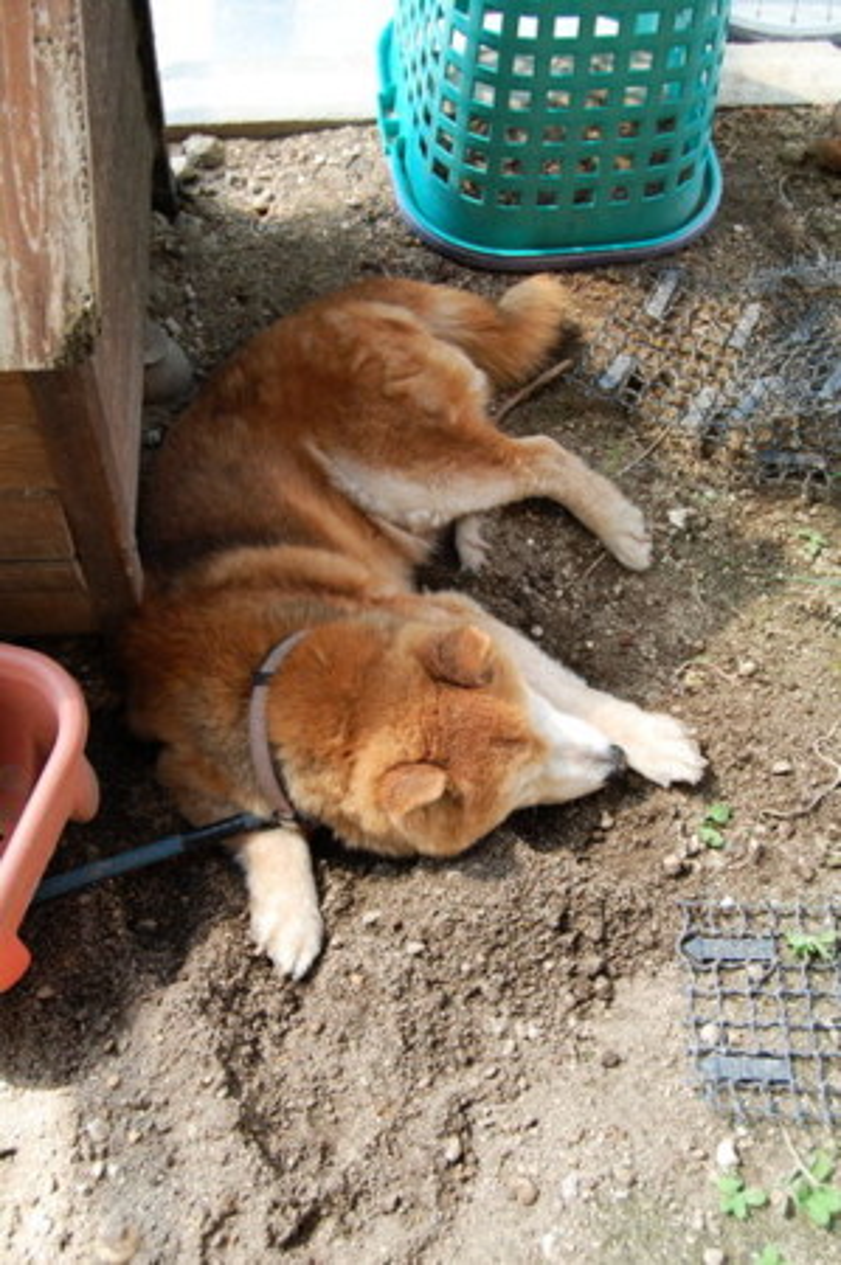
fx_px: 1264
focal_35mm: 36
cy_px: 632
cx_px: 420
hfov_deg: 36.8
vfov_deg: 53.2
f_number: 5.6
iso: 220
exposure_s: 1/125
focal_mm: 24
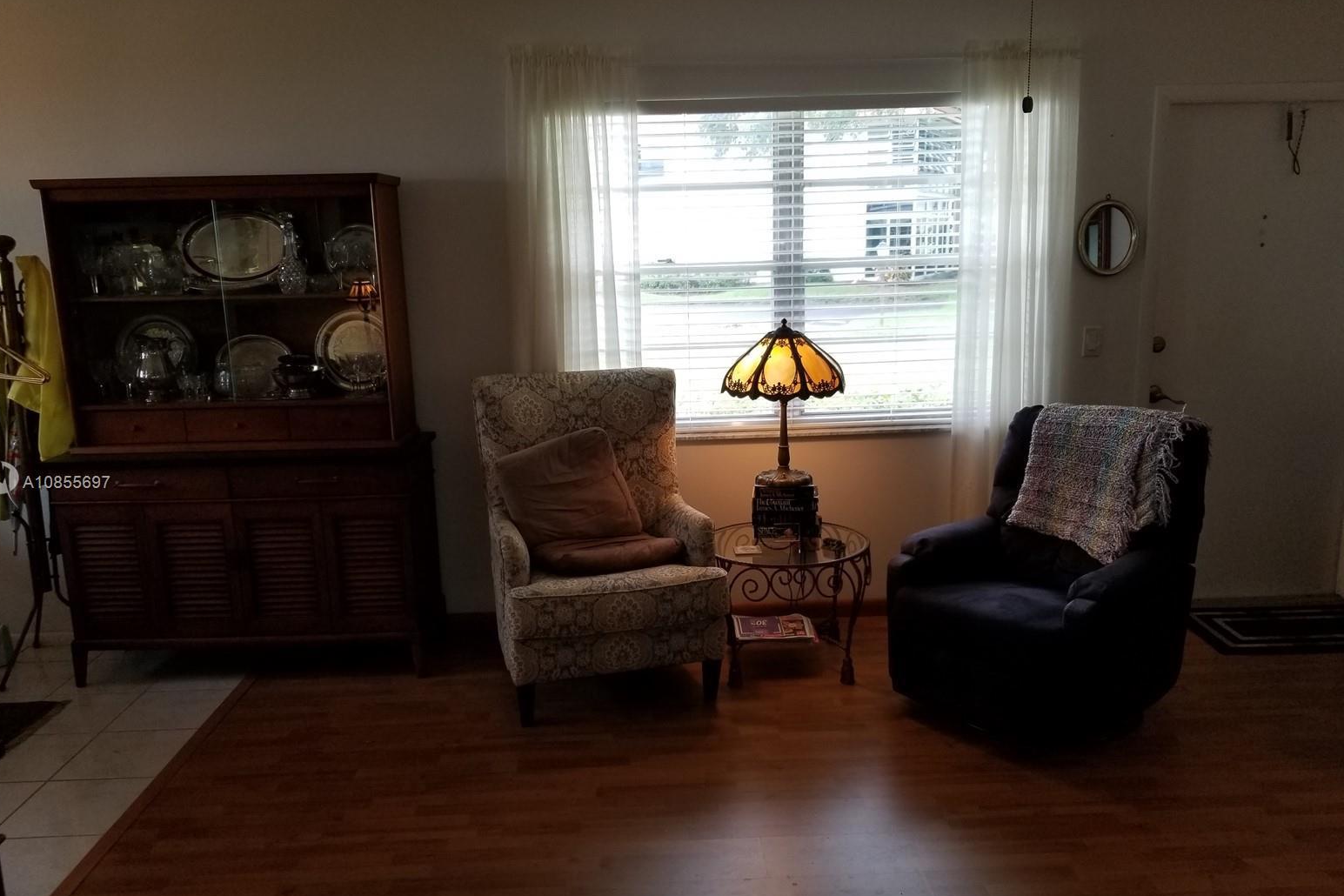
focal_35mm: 28
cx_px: 669
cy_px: 484
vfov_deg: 46.4
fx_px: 1045
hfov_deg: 65.5
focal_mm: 4.3
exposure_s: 1/120
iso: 80
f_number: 1.7
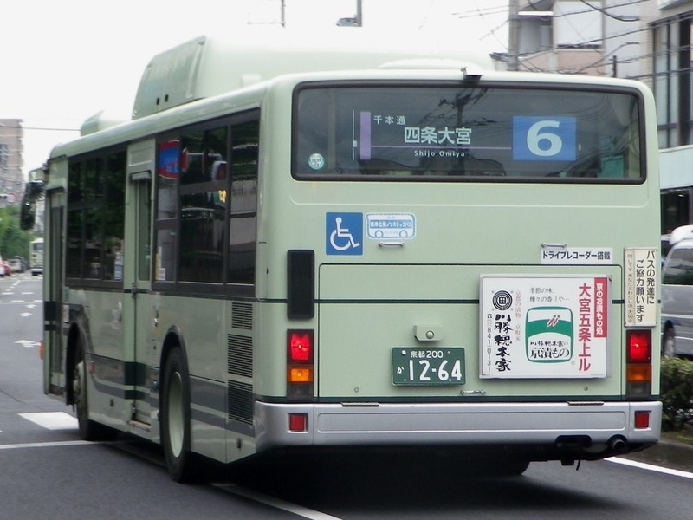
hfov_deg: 28.2
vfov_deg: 21.3
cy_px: 260
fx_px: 1381
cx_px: 346
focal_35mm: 69
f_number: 4.7
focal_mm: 12.3
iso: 80
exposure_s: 1/160
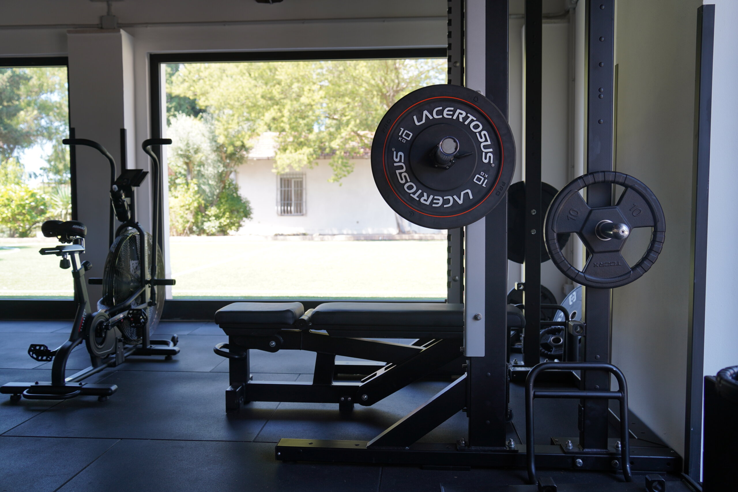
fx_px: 635
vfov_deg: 42.3
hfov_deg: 60.3
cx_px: 369
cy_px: 246
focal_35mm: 31
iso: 100
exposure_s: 1/60
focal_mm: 31
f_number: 4
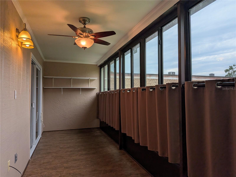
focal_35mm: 24
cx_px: 118
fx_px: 164
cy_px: 88
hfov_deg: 71.6
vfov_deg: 56.8
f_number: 1.7
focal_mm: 4.53
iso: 25
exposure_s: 1/280
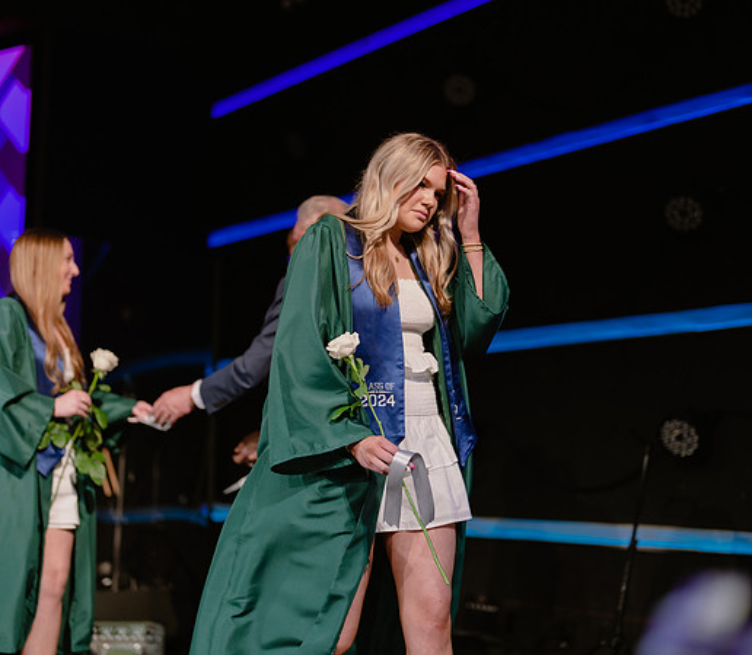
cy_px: 328
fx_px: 1374
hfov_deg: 30.6
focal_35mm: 60
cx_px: 376
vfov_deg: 26.9
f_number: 1.2
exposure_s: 1/320
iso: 640
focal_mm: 50
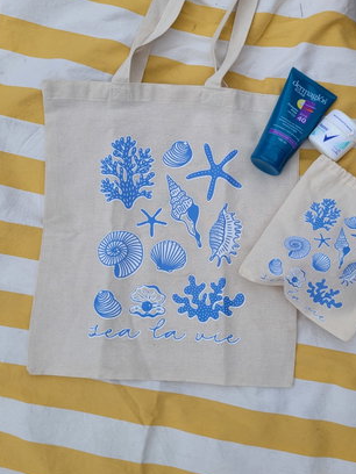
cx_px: 205
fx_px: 466
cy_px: 239
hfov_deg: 41.7
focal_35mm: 34
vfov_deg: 54.0
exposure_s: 1/1036
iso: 40
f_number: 1.8
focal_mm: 5.4
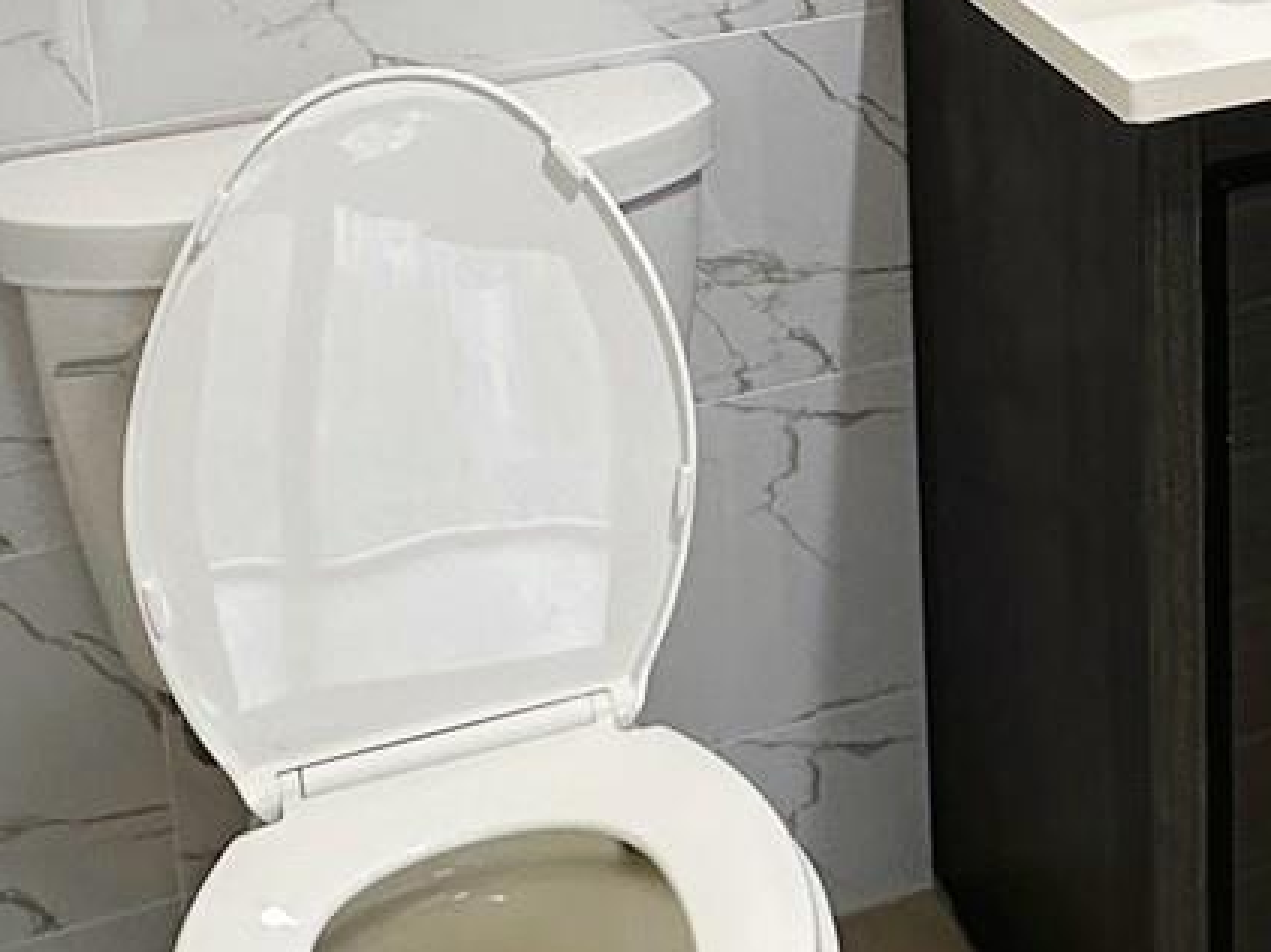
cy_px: -289
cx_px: 1226
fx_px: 2495
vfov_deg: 19.8
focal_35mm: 68
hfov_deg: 27.2
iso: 160
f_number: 2.2
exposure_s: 1/60
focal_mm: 2.22
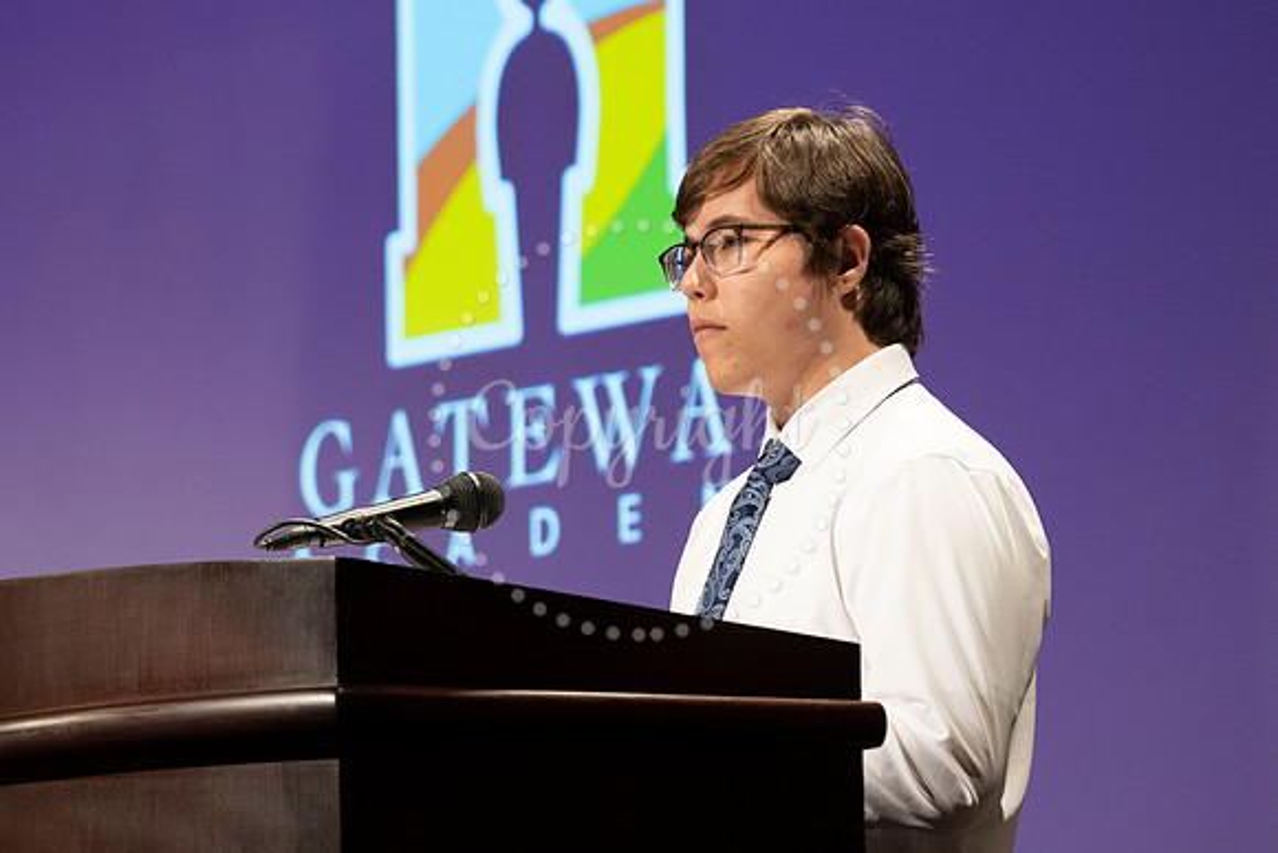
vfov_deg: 7.1
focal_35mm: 193
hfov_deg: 10.6
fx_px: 6843
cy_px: 609
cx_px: 191
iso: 800
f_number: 4
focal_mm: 102
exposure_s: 1/100
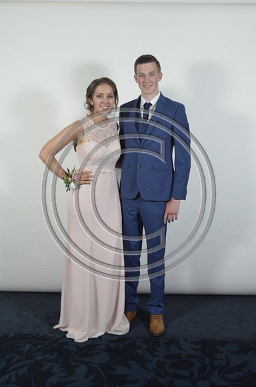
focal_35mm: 42
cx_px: 128
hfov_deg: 31.7
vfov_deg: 46.5
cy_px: 194
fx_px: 450
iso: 1600
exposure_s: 1/125
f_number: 5.6
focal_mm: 28
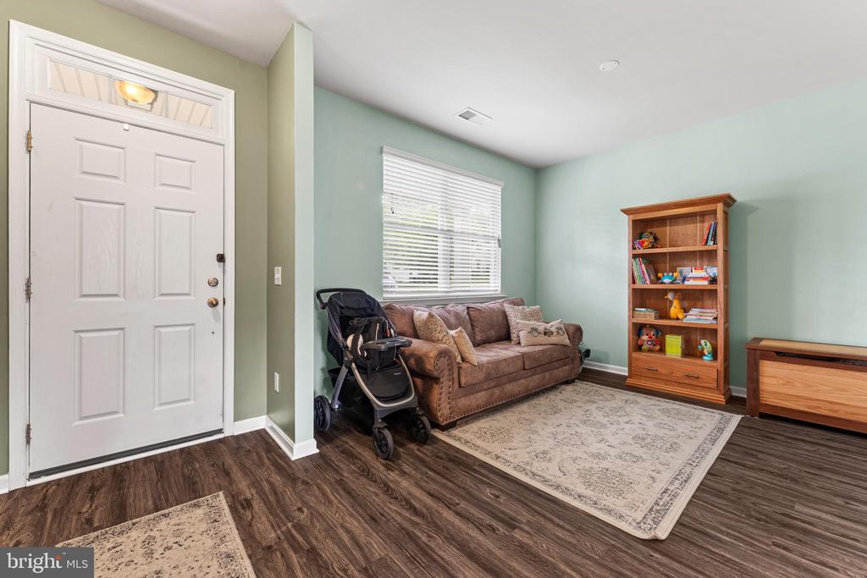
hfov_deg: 104.2
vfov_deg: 81.2
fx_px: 337
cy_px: 289
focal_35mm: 14
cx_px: 434
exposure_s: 8
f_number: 9
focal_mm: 14
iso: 100
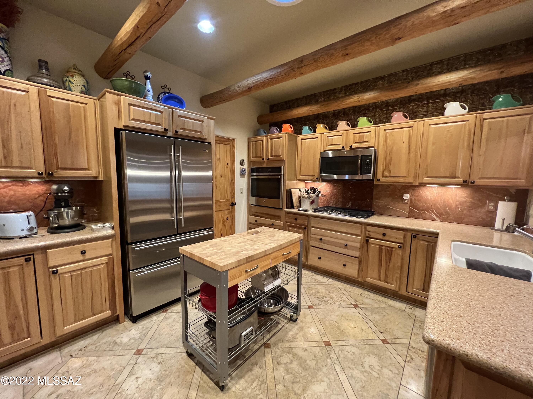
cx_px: 266
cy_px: 200
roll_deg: -1.1
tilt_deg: -6.1
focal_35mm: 13
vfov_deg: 89.9
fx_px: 200
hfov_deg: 106.2
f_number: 1.8
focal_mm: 1.57
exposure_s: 1/60
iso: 400
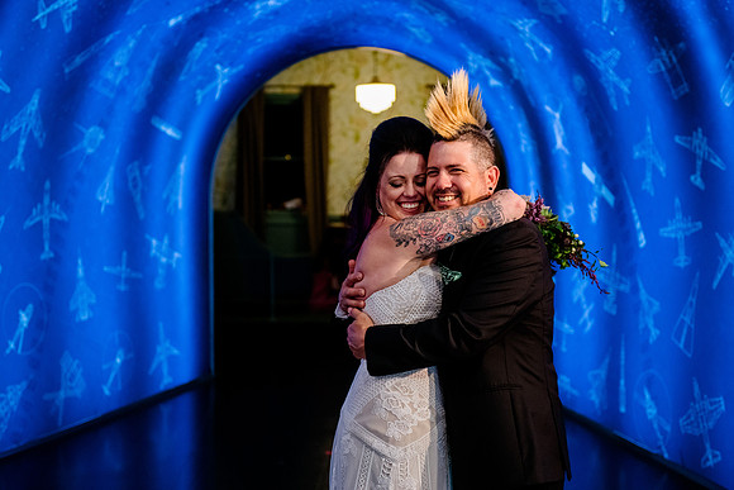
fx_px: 1190
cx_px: 366
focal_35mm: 58
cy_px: 245
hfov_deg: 34.3
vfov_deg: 23.3
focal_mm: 55
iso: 2000
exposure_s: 1/100
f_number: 2.8
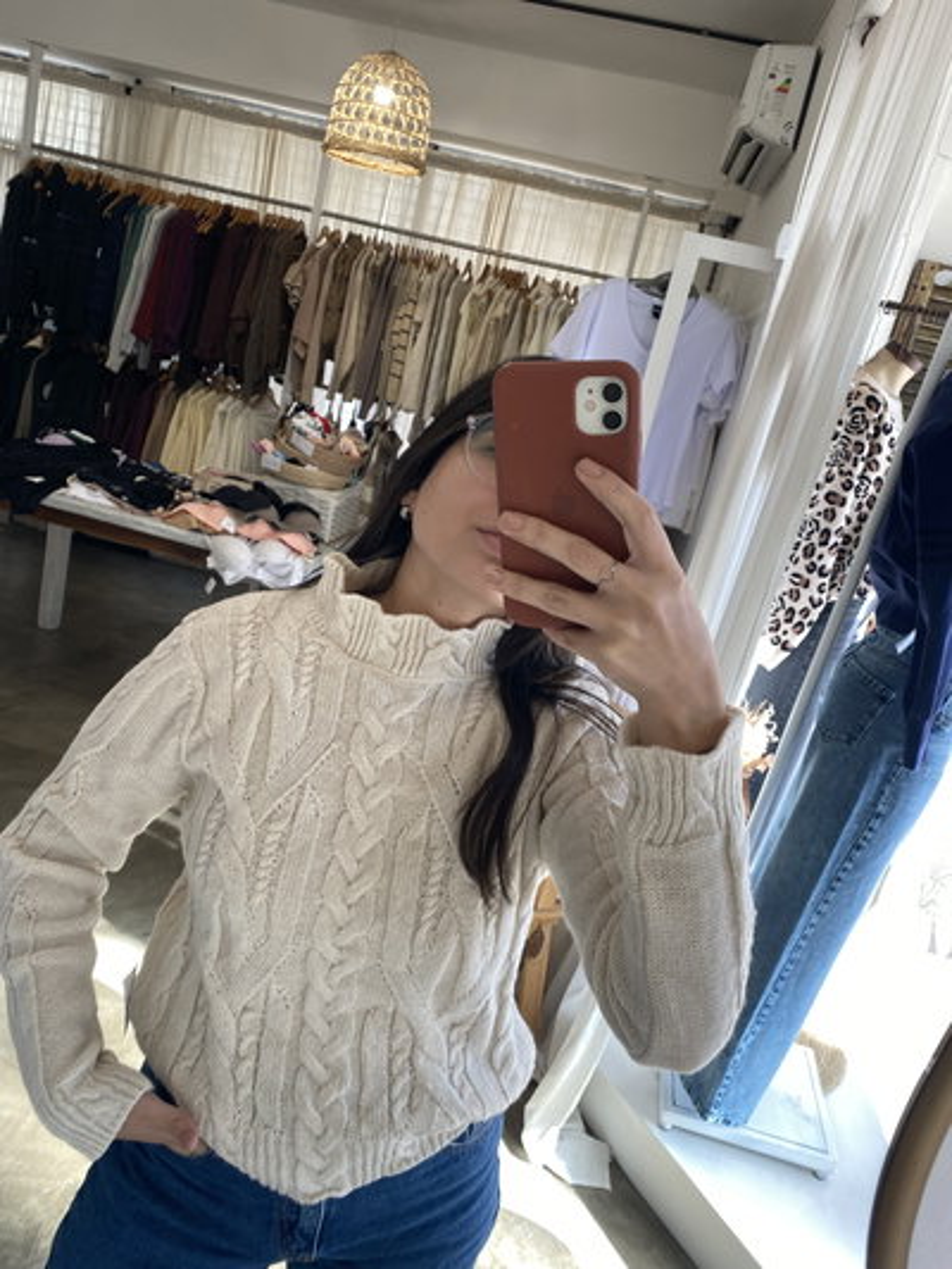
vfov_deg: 67.3
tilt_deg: -14.3
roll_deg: -13.7
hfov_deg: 53.1
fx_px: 953
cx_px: 476
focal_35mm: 26
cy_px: 634
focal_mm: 4.25
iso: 40
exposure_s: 1/100
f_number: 1.8
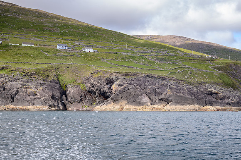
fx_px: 344
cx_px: 120
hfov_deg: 38.7
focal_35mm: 51
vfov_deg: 26.3
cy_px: 80
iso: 1100
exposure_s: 1/800
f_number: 8
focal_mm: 50
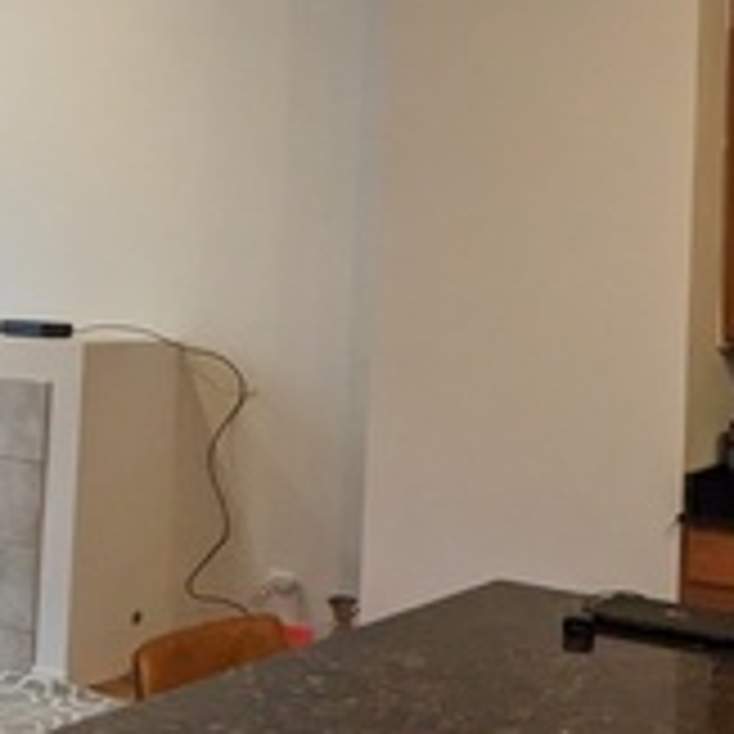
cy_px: 185
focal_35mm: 58
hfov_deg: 29.5
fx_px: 1391
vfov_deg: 29.1
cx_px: 313
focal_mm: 2.22
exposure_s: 1/120
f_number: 2.2
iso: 288
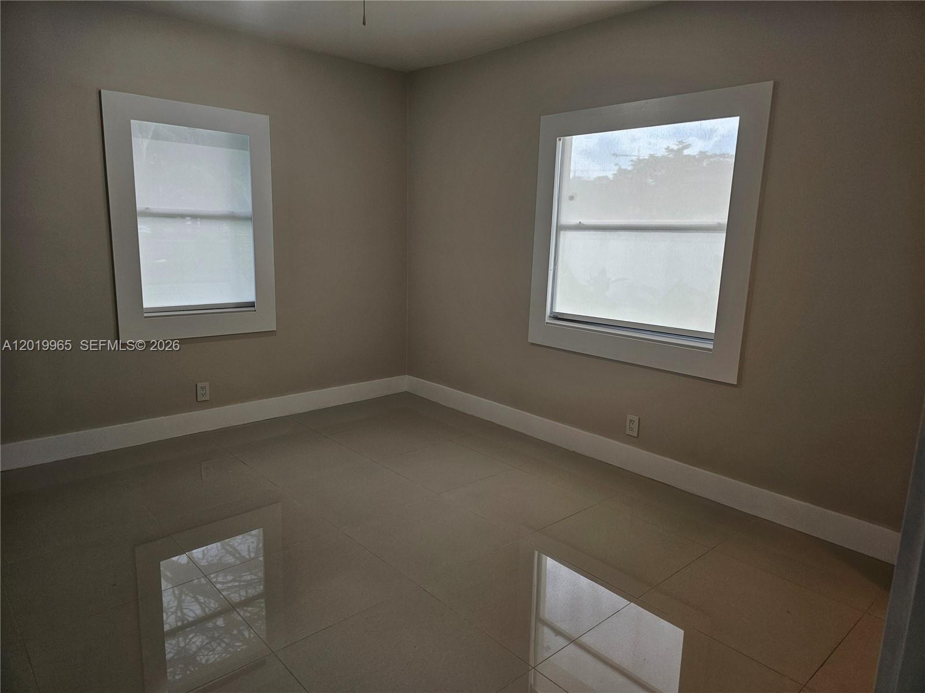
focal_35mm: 23
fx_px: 615
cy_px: 346
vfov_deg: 58.9
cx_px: 462
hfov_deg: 73.9
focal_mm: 6.3
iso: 80
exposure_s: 1/120
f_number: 1.7
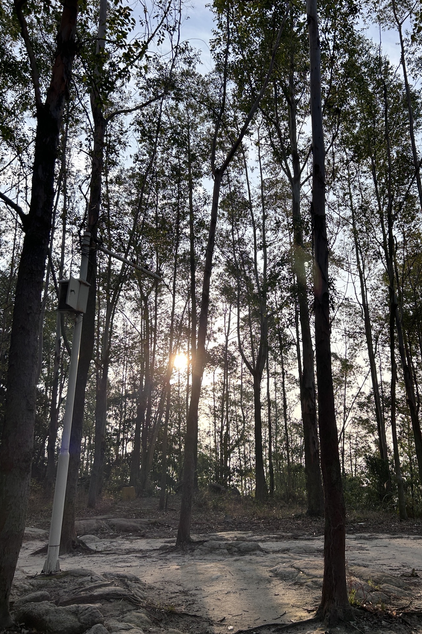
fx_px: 492
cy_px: 320
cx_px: 241
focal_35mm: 28
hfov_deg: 46.3
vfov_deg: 65.5
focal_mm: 5.7
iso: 50
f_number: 1.5
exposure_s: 1/1751
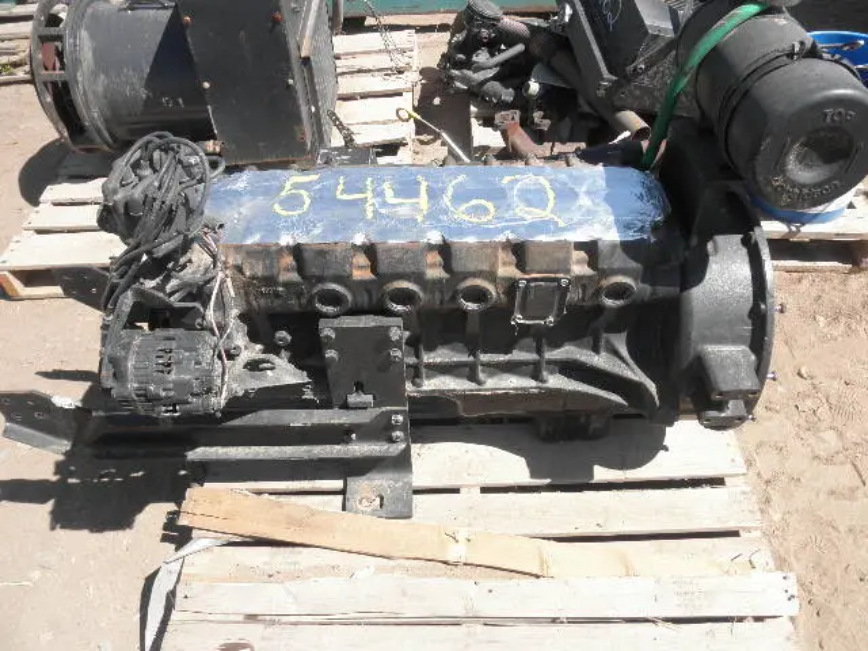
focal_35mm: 28
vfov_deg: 49.7
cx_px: 434
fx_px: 702
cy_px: 326
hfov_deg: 63.4
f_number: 8.5
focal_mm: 5
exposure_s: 1/80
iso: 64
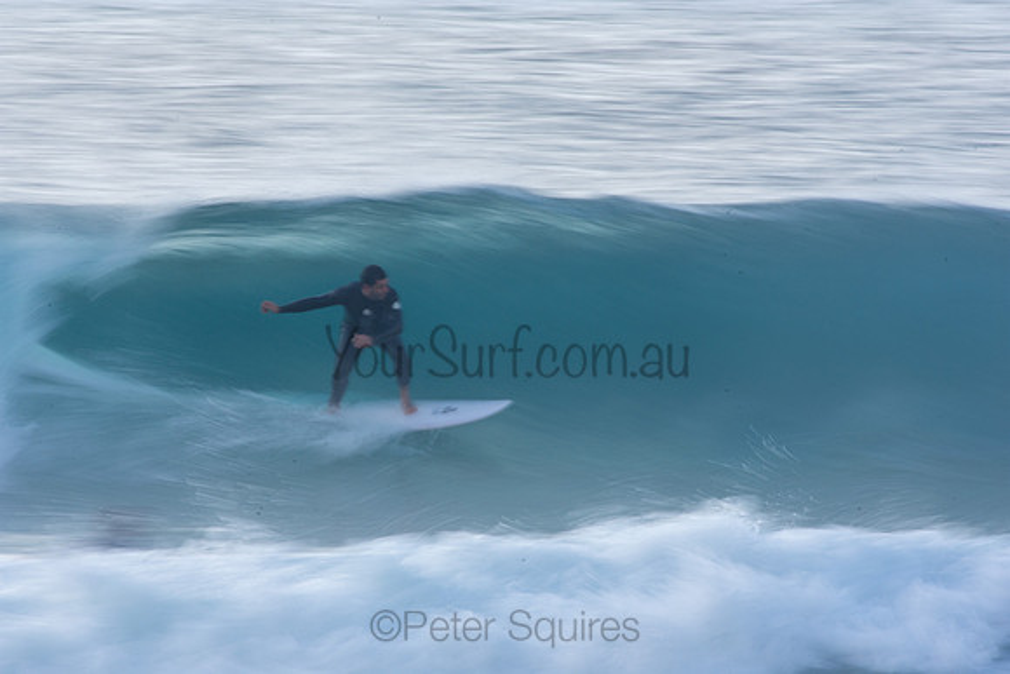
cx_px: 505
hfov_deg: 2.7
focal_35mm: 750
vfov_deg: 1.8
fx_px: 21046
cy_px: 337
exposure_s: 1/15
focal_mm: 500
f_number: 29
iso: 100
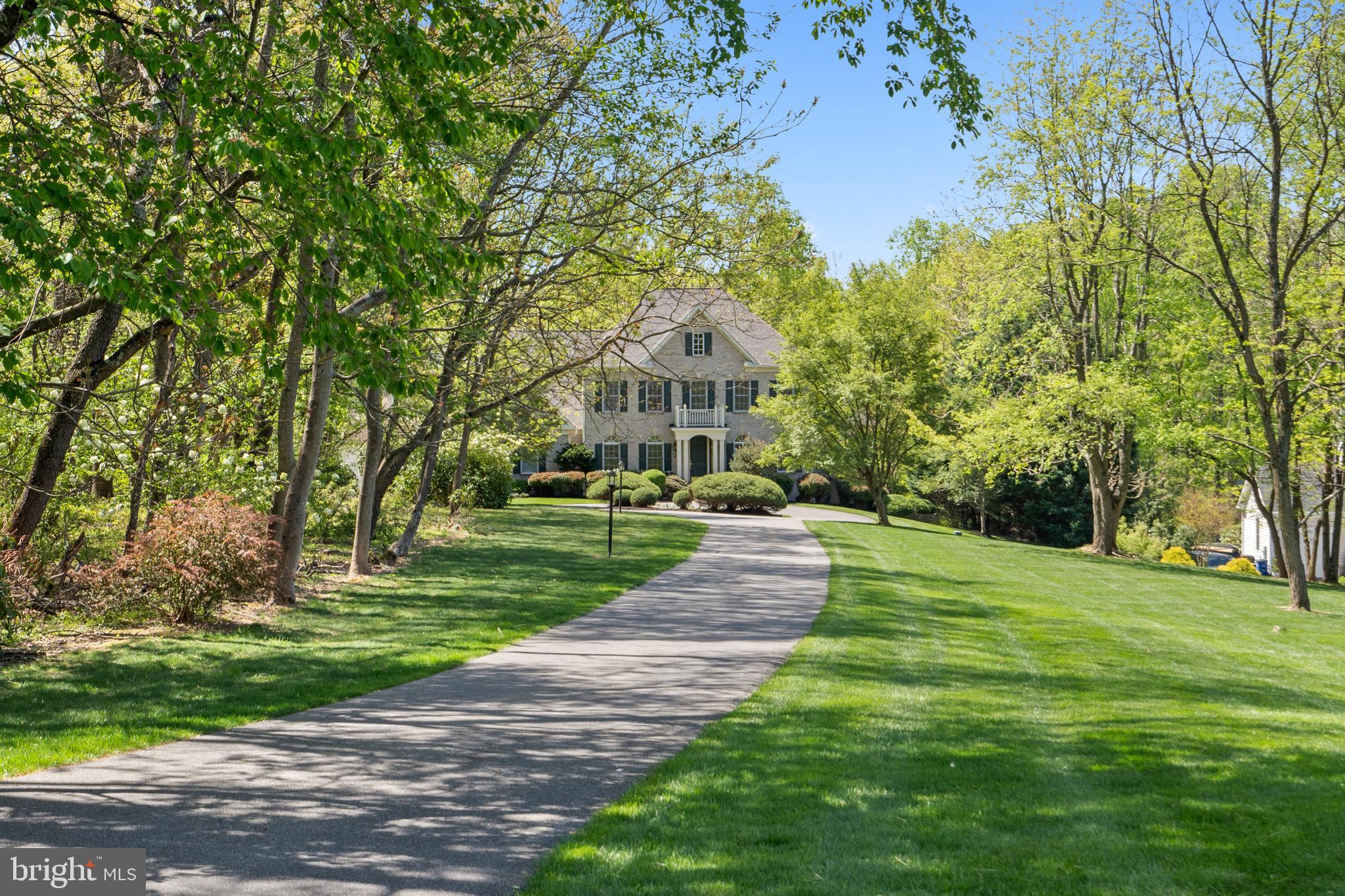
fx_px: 1942
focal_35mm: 52
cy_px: 448
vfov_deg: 26.0
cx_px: 672
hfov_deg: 38.2
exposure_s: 1/160
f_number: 8
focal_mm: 35
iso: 200
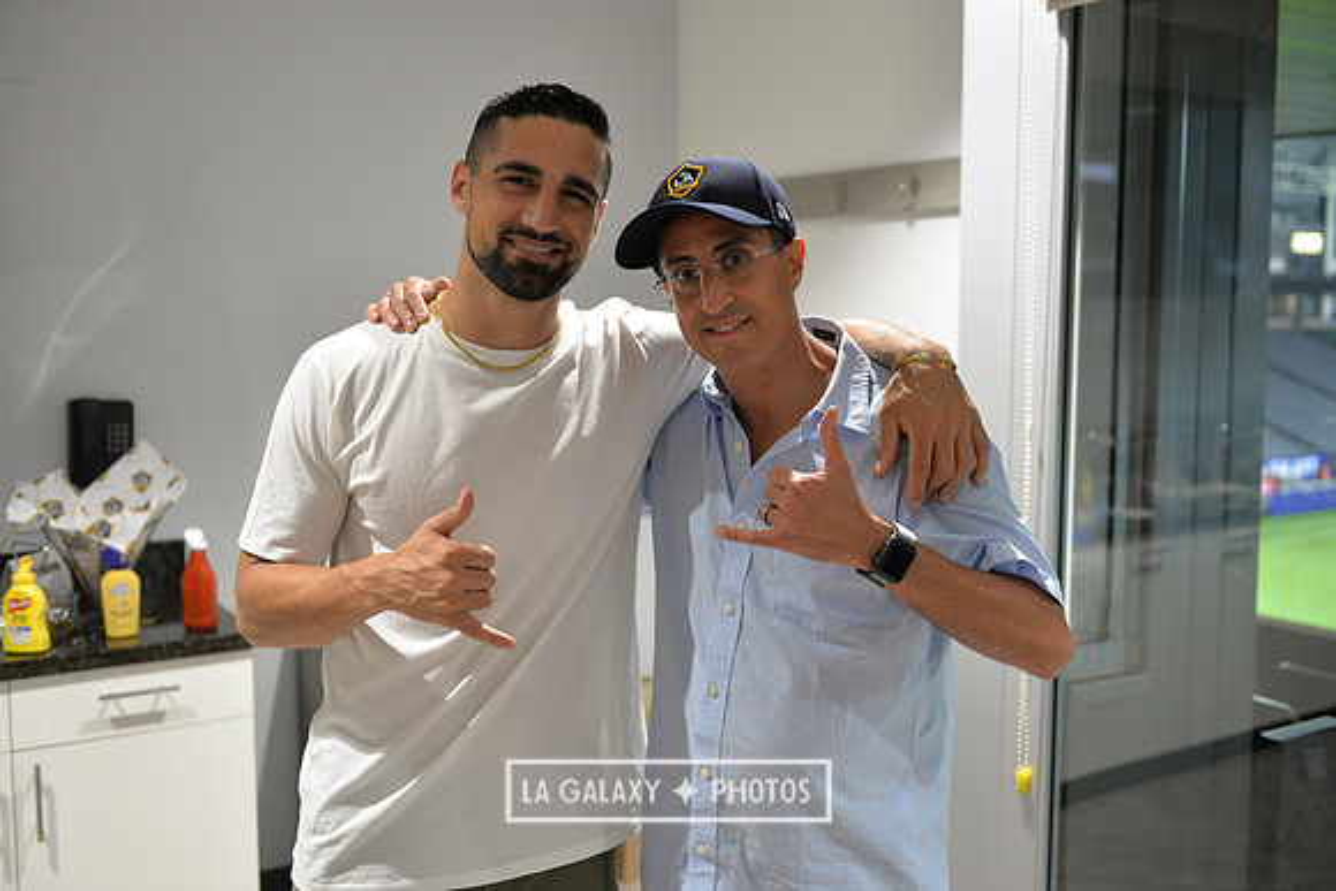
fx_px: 1410
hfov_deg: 50.7
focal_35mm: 38
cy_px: 446
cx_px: 668
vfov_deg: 35.1
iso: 800
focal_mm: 38
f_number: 2.8
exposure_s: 1/50
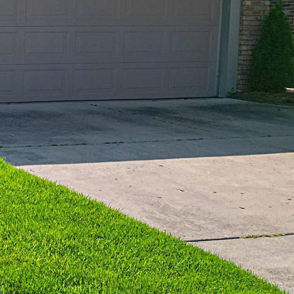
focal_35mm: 79
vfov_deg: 21.9
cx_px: -189
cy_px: 120
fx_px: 759
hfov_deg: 18.5
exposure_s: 1/3200
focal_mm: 6.7
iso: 130
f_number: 1.7
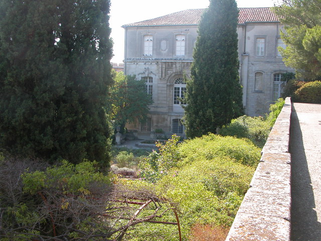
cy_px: 120
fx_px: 389
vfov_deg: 34.3
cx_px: 160
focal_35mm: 42
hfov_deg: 44.8
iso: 100
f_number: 4.6
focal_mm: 10.7
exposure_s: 1/164
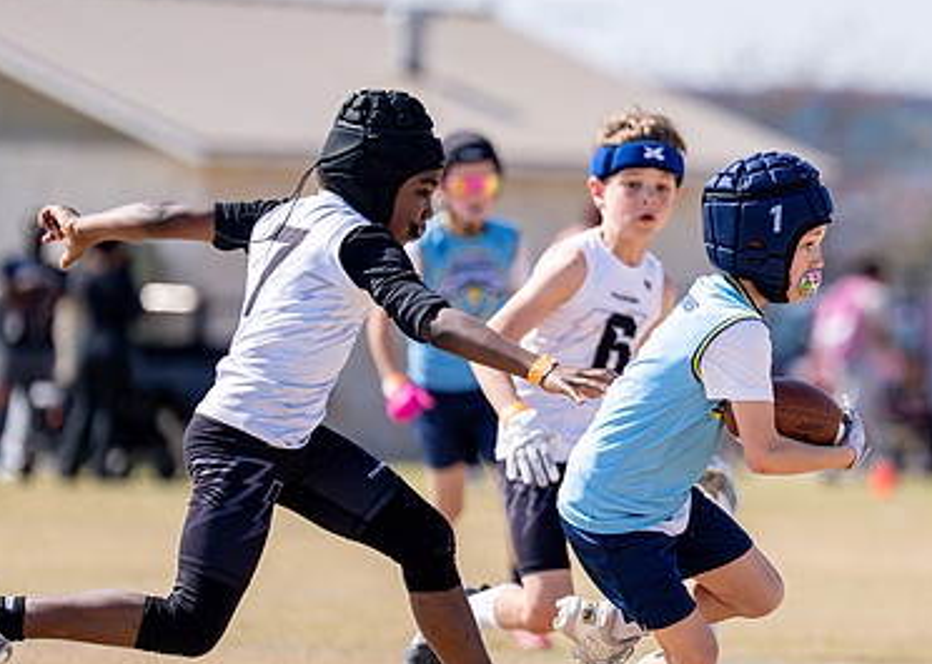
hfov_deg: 5.7
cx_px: 724
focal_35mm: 352
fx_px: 9309
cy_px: 384
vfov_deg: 4.1
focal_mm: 171
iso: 100
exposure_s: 1/2500
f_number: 2.8
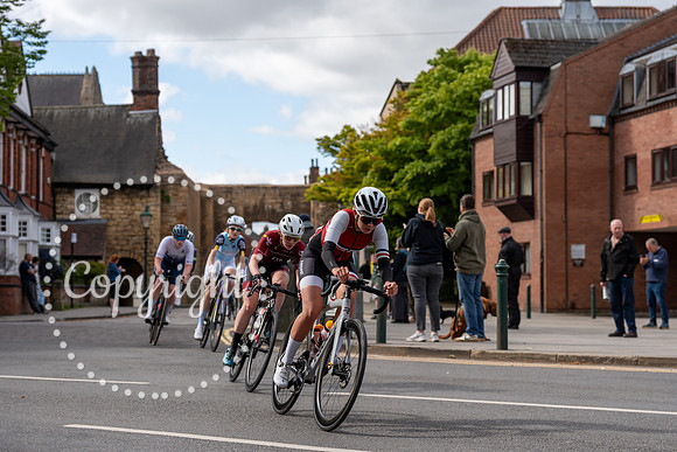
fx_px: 1317
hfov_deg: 28.8
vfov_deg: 19.5
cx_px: 338
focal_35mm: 70
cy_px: 226
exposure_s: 1/1000
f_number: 4
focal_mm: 70
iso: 160
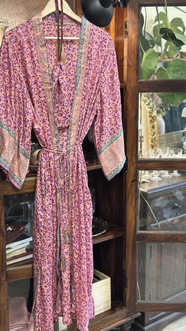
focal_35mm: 53
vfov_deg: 39.2
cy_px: 164
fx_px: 464
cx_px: 90
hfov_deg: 22.6
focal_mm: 6.86
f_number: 1.78
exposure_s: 1/60
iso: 250
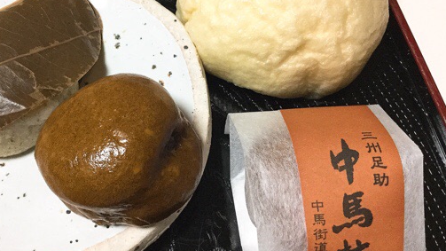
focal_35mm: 43
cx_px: 172
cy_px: 103
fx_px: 509
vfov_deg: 27.7
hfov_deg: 47.0
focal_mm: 3.3
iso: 160
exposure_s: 1/30
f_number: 2.4
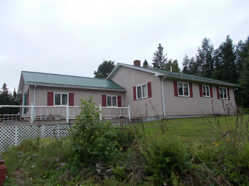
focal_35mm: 26
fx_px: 187
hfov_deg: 67.3
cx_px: 124
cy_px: 93
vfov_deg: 53.1
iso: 80
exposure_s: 1/320
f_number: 3.2
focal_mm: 4.6
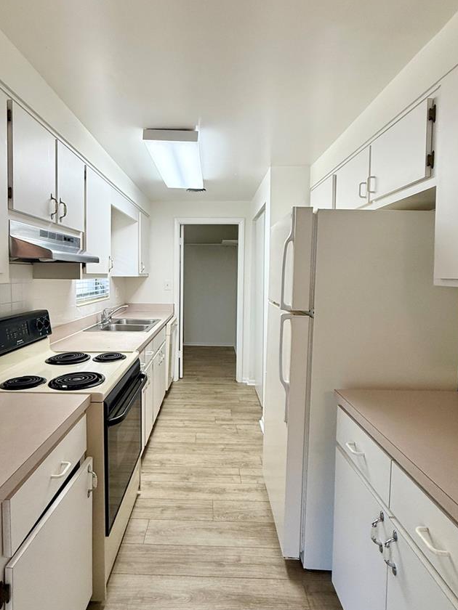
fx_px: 353
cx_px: 198
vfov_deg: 81.7
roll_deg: -0.2
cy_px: 290
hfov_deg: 65.7
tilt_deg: -2.5
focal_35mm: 20
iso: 125
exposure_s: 1/118
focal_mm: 2.22
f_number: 2.2
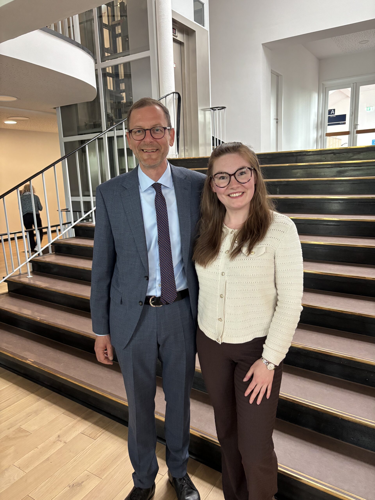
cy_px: 250
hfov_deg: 53.1
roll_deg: +1.4
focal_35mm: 26
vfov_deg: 67.3
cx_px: 188
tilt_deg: -11.0
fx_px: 376
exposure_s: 1/60
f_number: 1.6
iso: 320
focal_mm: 5.96
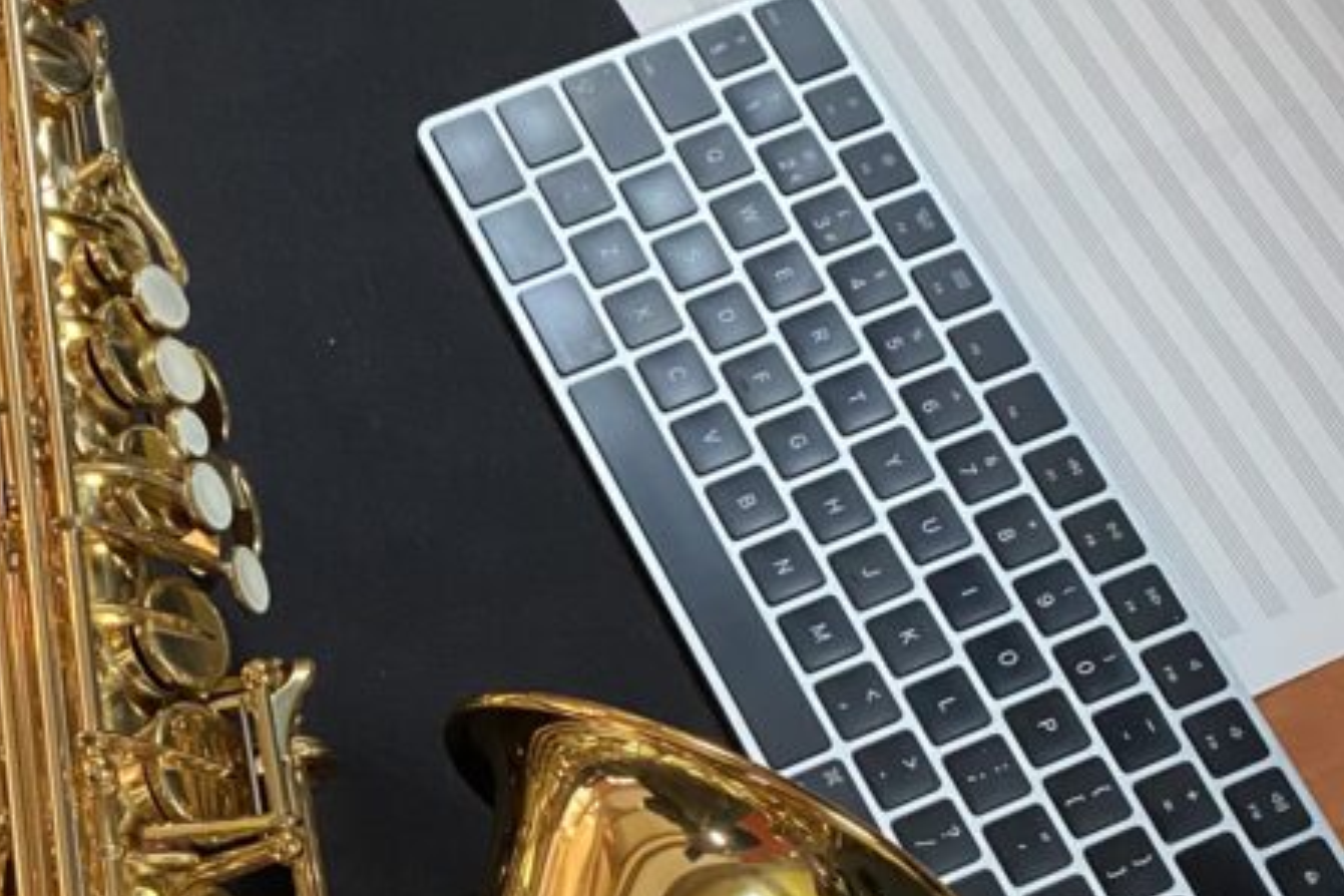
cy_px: 959
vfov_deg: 20.9
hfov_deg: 31.2
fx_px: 2314
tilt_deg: -71.2
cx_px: 192
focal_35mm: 62
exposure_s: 1/40
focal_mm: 4.25
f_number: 1.8
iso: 500
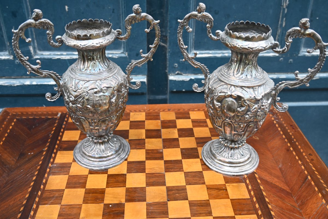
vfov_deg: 36.2
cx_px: 164
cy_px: 110
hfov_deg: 52.2
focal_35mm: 37
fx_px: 335
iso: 250
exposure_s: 1/40
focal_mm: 24.5
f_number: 3.8
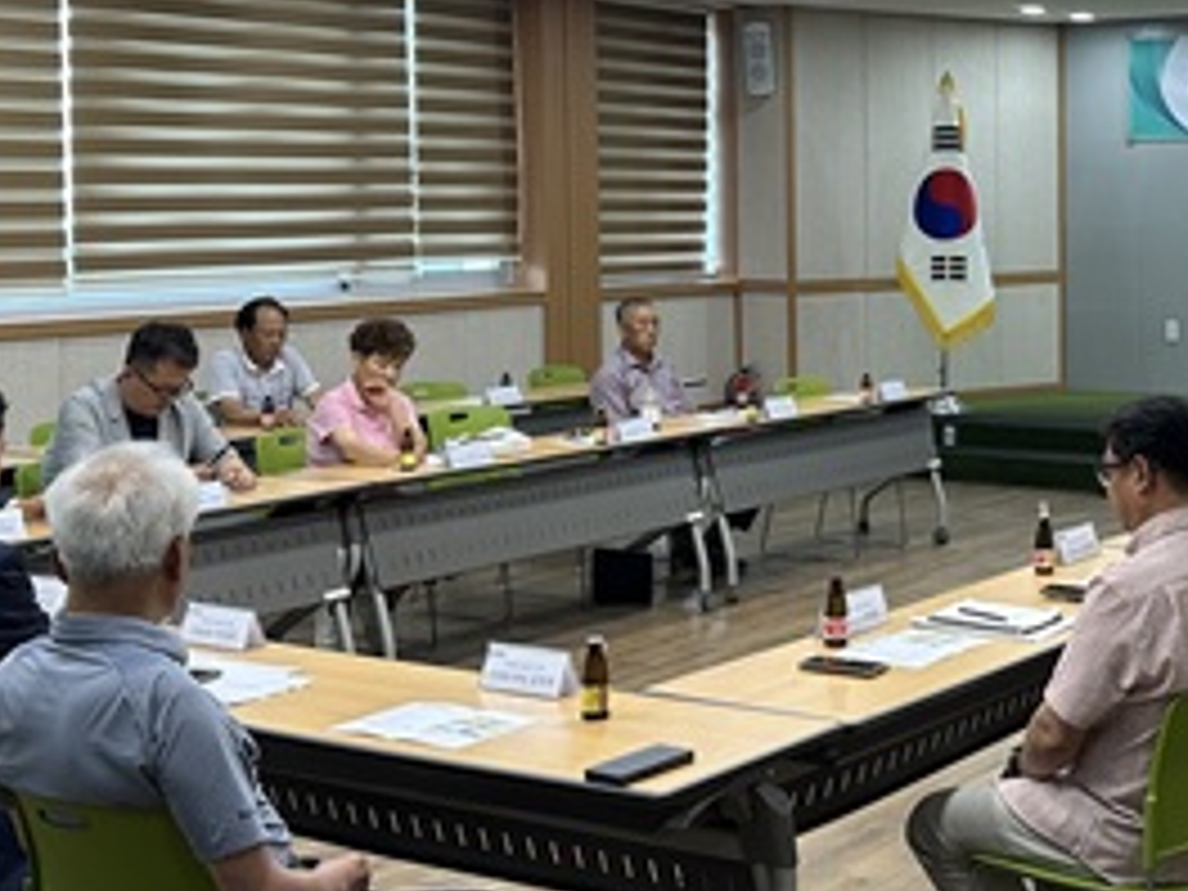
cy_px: 272
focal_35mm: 59
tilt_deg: -0.6
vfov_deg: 24.6
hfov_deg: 31.4
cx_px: 1026
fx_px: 2025
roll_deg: +1.3
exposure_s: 1/60
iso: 125
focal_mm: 6.86
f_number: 1.78
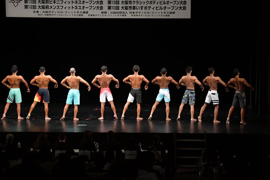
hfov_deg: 21.9
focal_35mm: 93
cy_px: 90
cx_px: 135
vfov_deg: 14.7
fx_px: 697
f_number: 5.6
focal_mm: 62
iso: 3200
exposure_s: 1/400
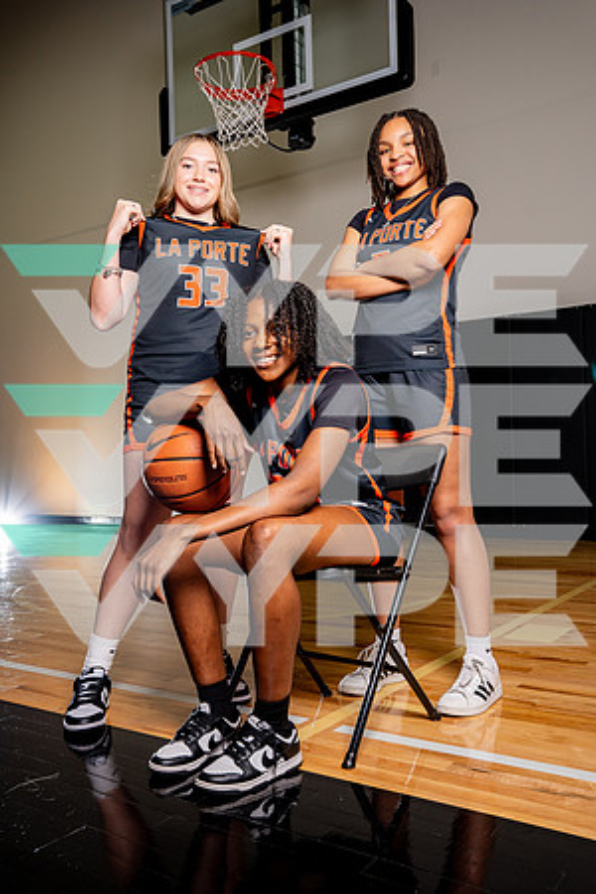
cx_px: 298
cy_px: 447
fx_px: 795
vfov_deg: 58.7
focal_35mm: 32
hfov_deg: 41.1
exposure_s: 1/200
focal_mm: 32
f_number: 7.1
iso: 640
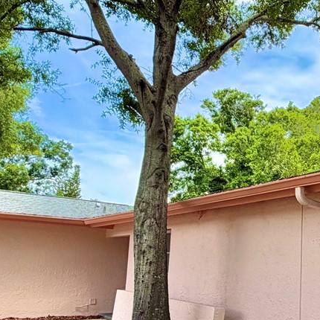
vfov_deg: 36.6
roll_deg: -2.5
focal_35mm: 46
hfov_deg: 34.5
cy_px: 196
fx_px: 481
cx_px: 295
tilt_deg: +8.6
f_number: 2.2
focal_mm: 2.22
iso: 50
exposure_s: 1/502
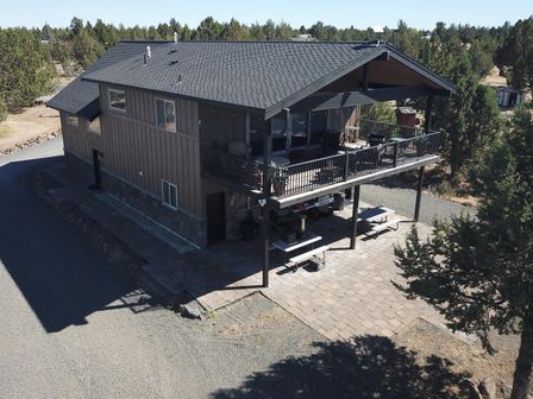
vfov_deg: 48.2
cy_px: 180
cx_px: 247
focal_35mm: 29
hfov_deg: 61.6
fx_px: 447
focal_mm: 4.7
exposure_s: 1/894
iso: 100
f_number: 2.2
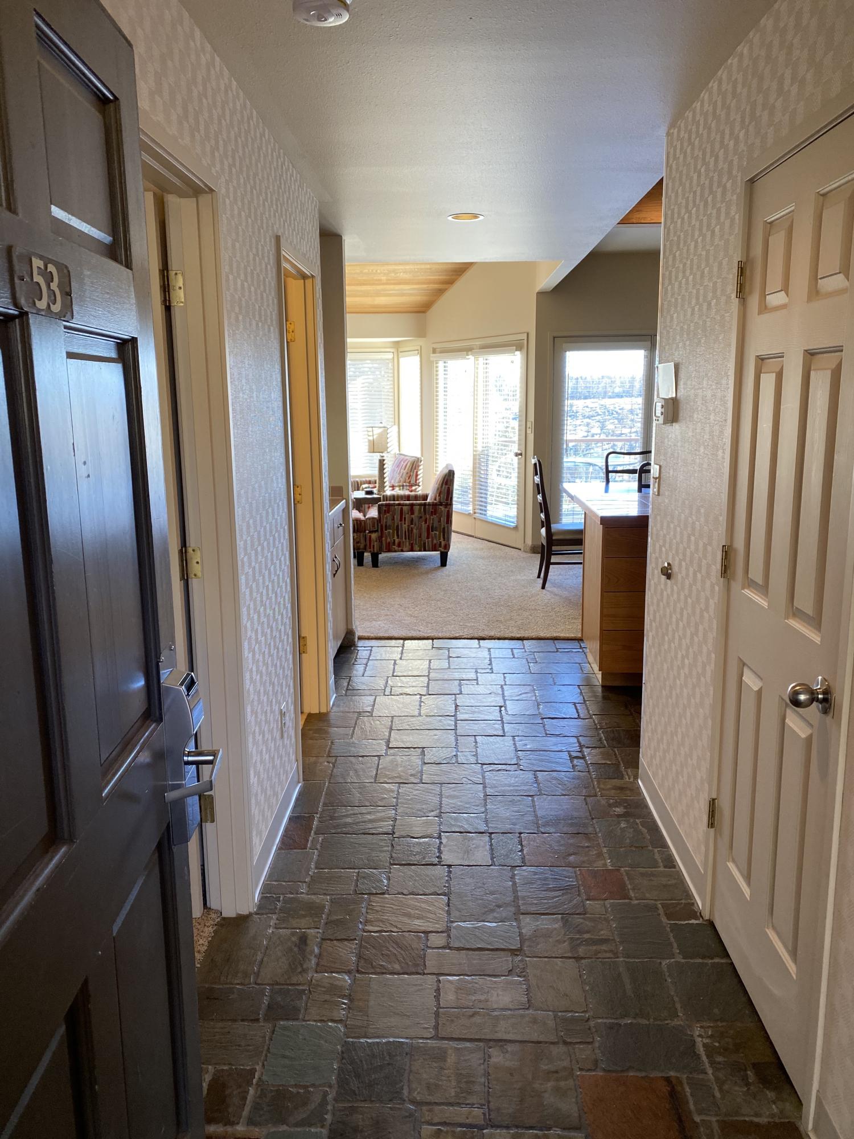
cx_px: 427
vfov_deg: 67.3
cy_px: 570
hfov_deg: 53.1
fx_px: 855
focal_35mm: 26
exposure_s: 1/120
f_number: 1.8
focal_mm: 4.25
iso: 125
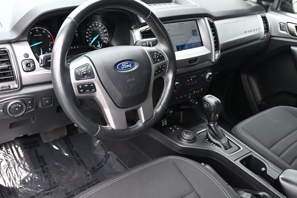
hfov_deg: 54.5
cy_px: 95
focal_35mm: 35
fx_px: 288
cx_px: 141
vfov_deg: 37.8
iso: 560
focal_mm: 20
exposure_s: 1/125
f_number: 3.8
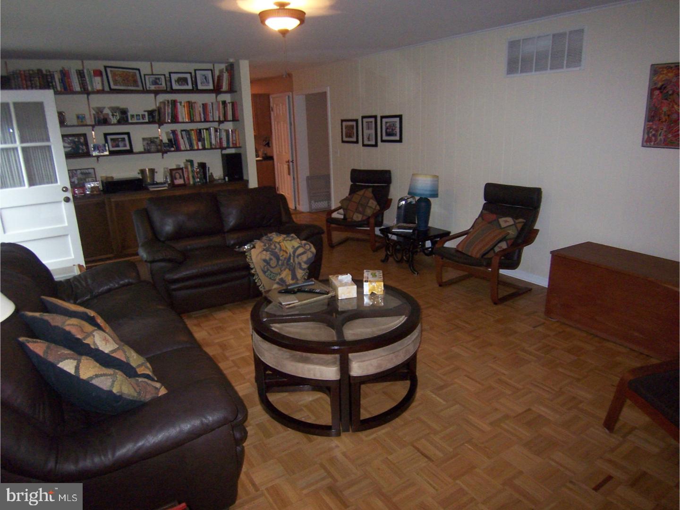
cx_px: 340
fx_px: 452
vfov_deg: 58.9
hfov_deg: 73.9
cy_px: 255
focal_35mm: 23
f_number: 2.8
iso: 200
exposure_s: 1/30
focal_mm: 3.8
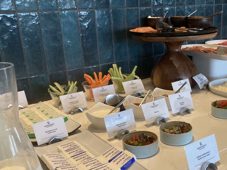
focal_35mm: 44
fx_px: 289
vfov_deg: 32.7
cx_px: 162
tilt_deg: -17.6
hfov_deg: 42.0
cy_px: 105
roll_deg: +1.3
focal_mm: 3.99
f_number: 1.8
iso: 160
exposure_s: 1/50
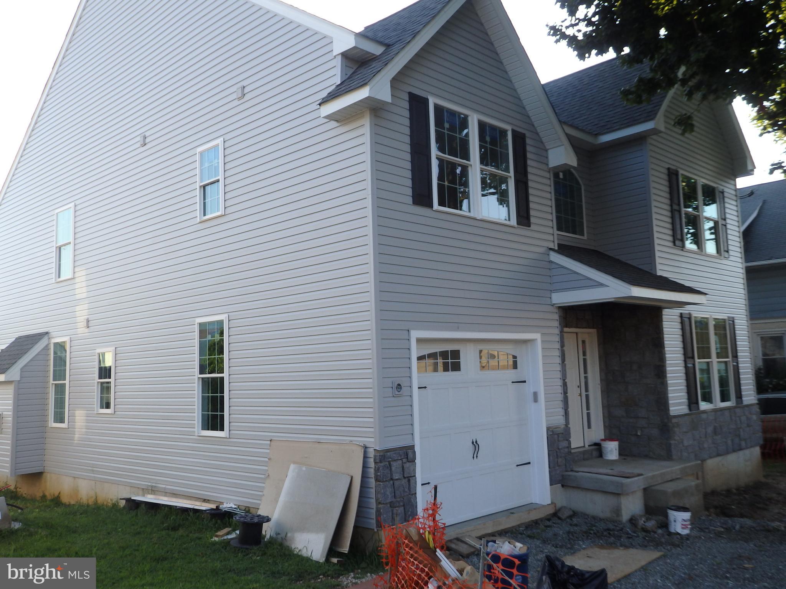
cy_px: 294
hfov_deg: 60.0
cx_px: 393
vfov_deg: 46.8
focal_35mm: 30
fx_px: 681
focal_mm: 5.5
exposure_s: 1/320
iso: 125
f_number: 3.3
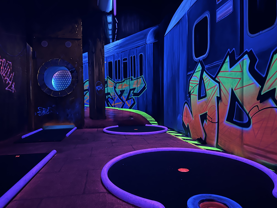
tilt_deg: -0.7
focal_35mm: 24
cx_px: 138
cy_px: 104
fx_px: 192
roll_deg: +0.3
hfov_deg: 71.6
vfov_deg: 56.8
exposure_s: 1/9
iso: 1250
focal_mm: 6.86
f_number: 1.78
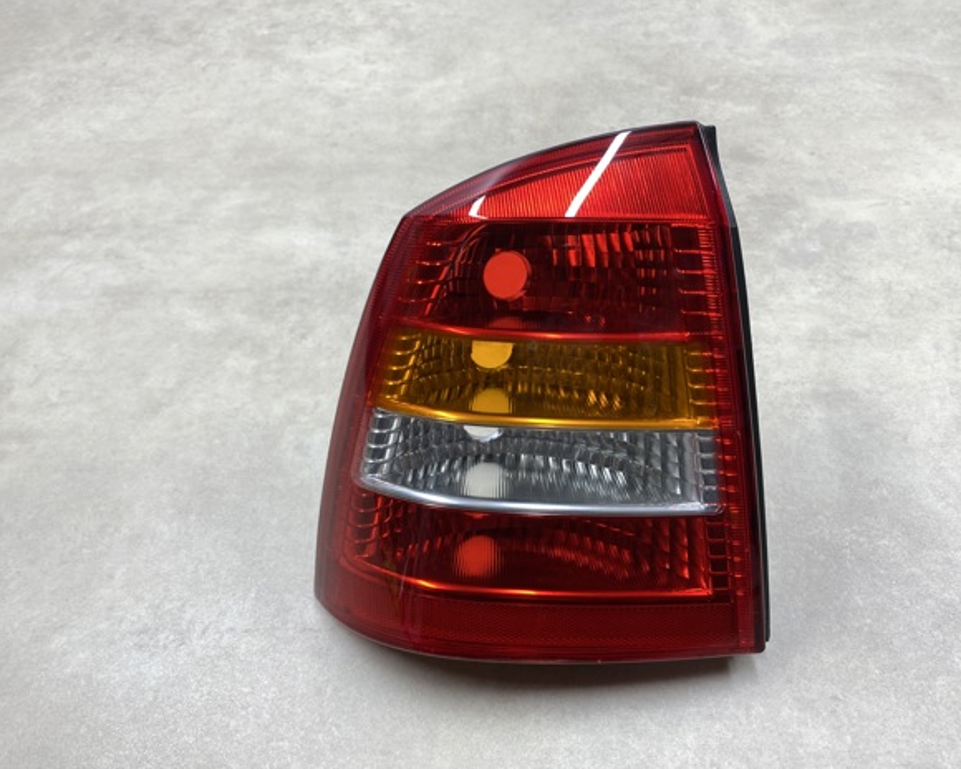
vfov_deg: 51.5
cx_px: 502
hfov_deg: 62.2
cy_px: 389
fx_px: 796
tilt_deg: -50.4
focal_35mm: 28
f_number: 1.8
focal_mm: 4.25
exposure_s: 1/132
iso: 32
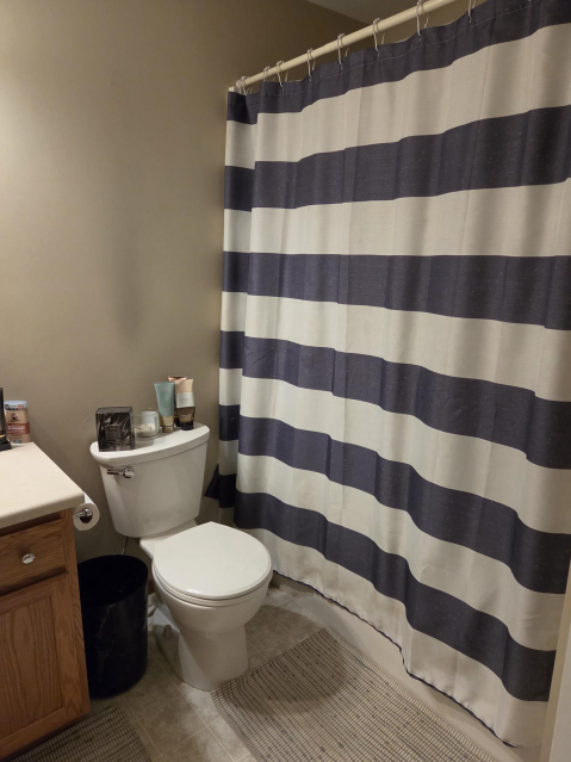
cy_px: 393
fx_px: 528
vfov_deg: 71.6
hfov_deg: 56.8
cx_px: 296
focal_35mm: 24
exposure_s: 1/120
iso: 1600
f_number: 1.8
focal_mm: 5.4
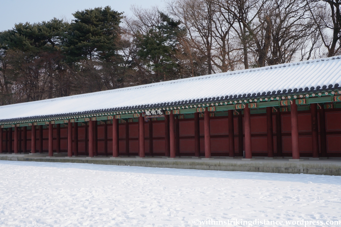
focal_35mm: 42
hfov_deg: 46.5
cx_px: 170
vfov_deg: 31.8
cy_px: 114
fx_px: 397
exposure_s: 1/160
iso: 200
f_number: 13
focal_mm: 28
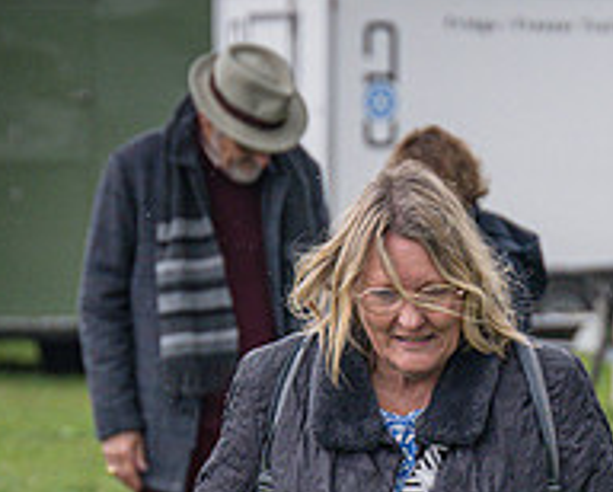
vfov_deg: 3.6
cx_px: 523
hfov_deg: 4.5
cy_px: 896
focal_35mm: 430
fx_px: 7809
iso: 1250
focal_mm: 99
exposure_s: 1/2500
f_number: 4
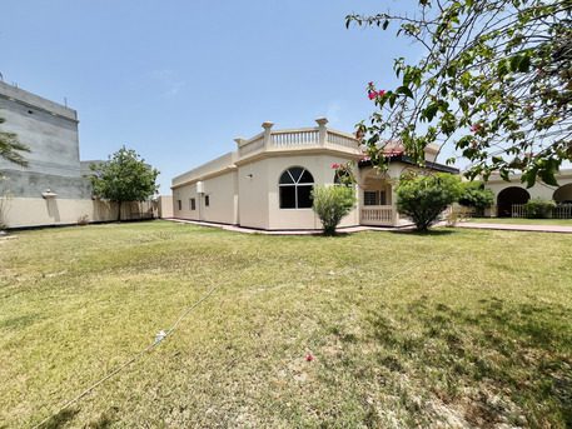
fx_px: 215
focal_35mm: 13
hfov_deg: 106.2
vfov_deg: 89.9
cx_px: 286
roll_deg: +1.4
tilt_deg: -2.2
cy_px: 214
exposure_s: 1/1754
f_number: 1.8
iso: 32
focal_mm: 1.57
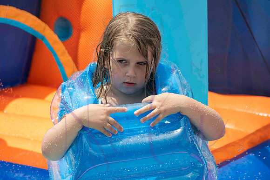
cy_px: 90
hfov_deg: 16.5
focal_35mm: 124
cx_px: 135
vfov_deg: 11.1
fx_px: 928
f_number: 7.1
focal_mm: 120
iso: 400
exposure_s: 1/1000
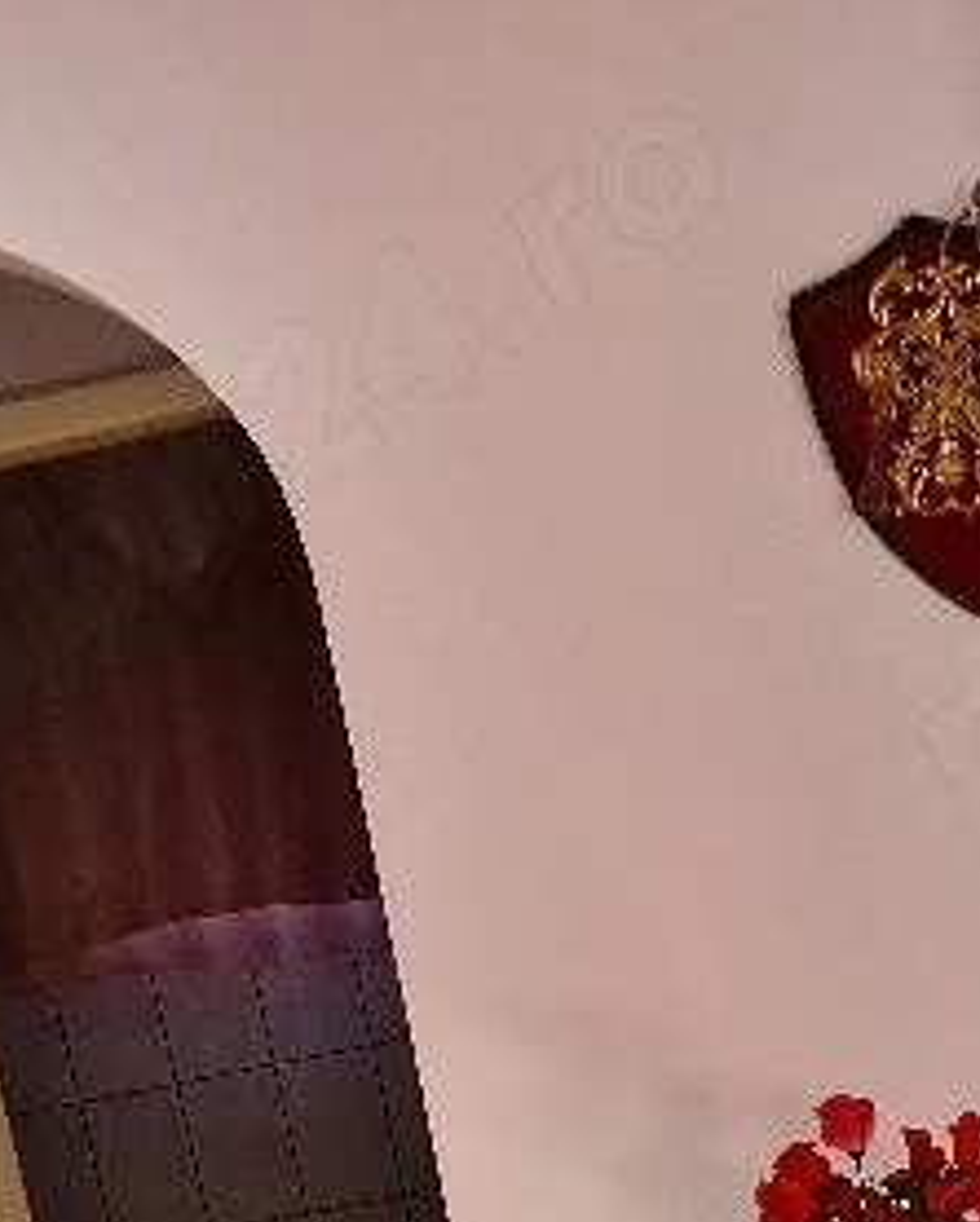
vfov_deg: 19.8
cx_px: 539
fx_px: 3187
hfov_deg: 17.5
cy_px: 1641
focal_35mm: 88
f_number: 1.8
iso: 160
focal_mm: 7
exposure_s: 1/50
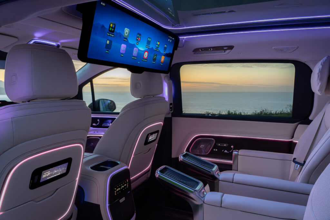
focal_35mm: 26
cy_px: 110
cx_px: 165
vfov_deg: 49.6
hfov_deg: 69.4
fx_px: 238
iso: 2000
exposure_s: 2
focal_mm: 26
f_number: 8
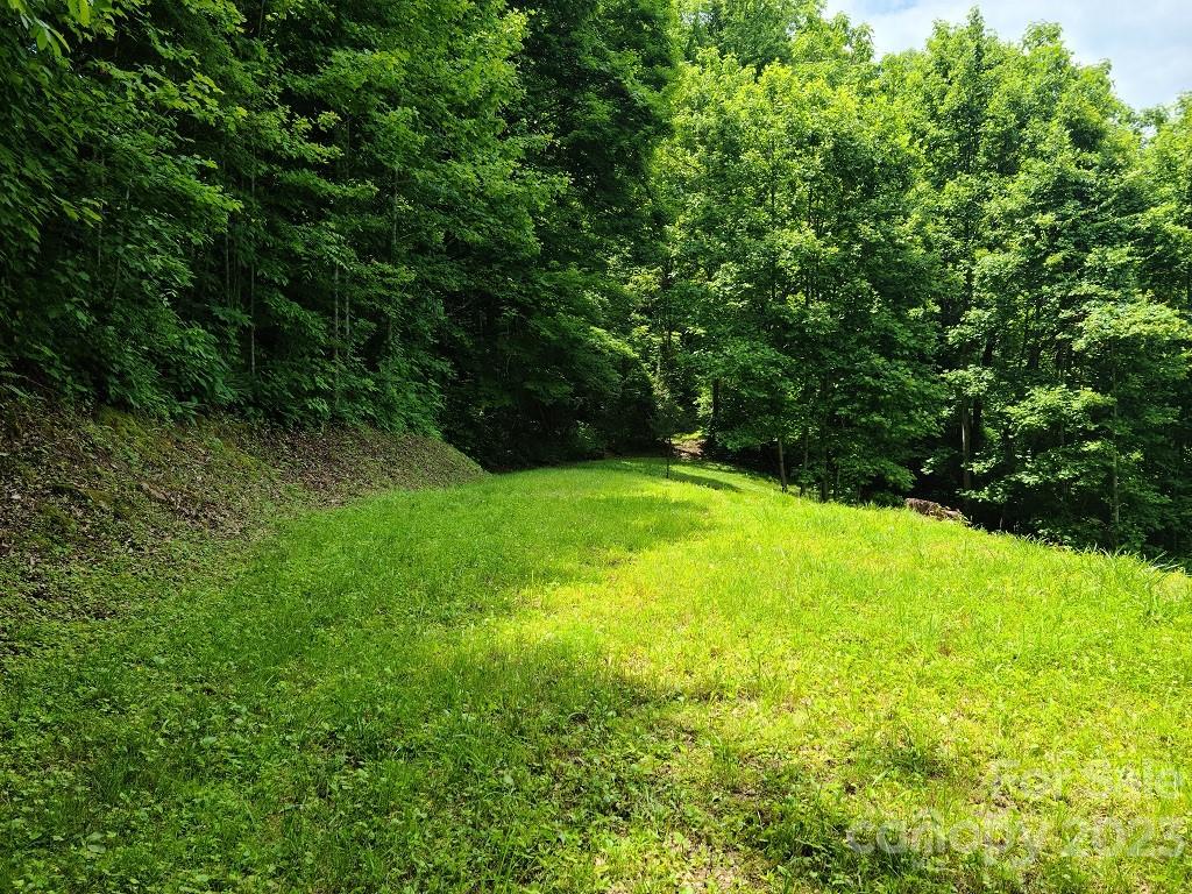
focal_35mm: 28
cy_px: 447
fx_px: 964
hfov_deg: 63.4
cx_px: 596
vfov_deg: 49.7
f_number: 2
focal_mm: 5.9
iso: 25
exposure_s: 1/331
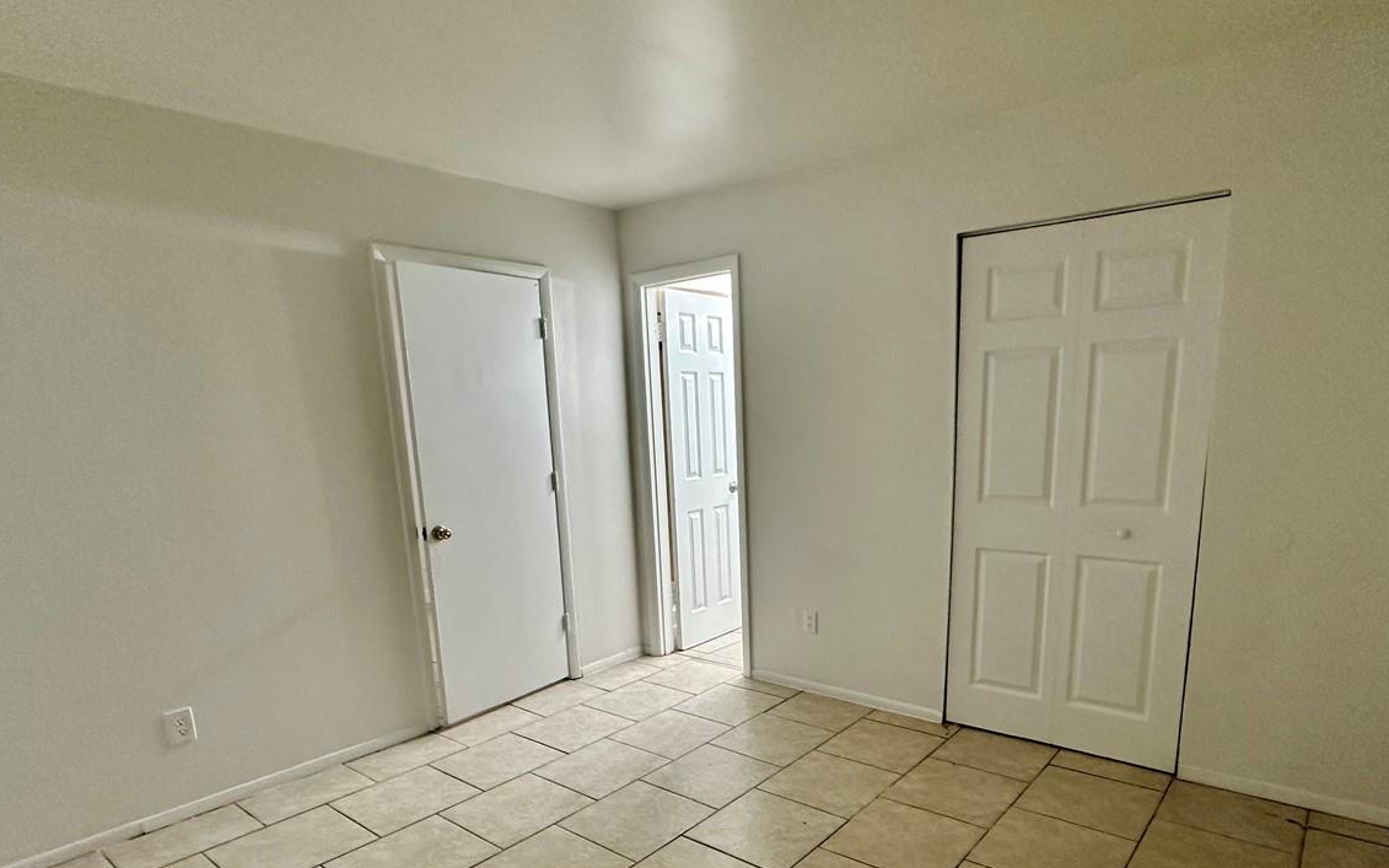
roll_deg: +2.0
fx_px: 795
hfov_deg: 82.2
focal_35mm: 21
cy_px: 577
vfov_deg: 56.1
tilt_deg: -11.7
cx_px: 731
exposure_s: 1/120
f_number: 2.2
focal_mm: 2.22
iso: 250
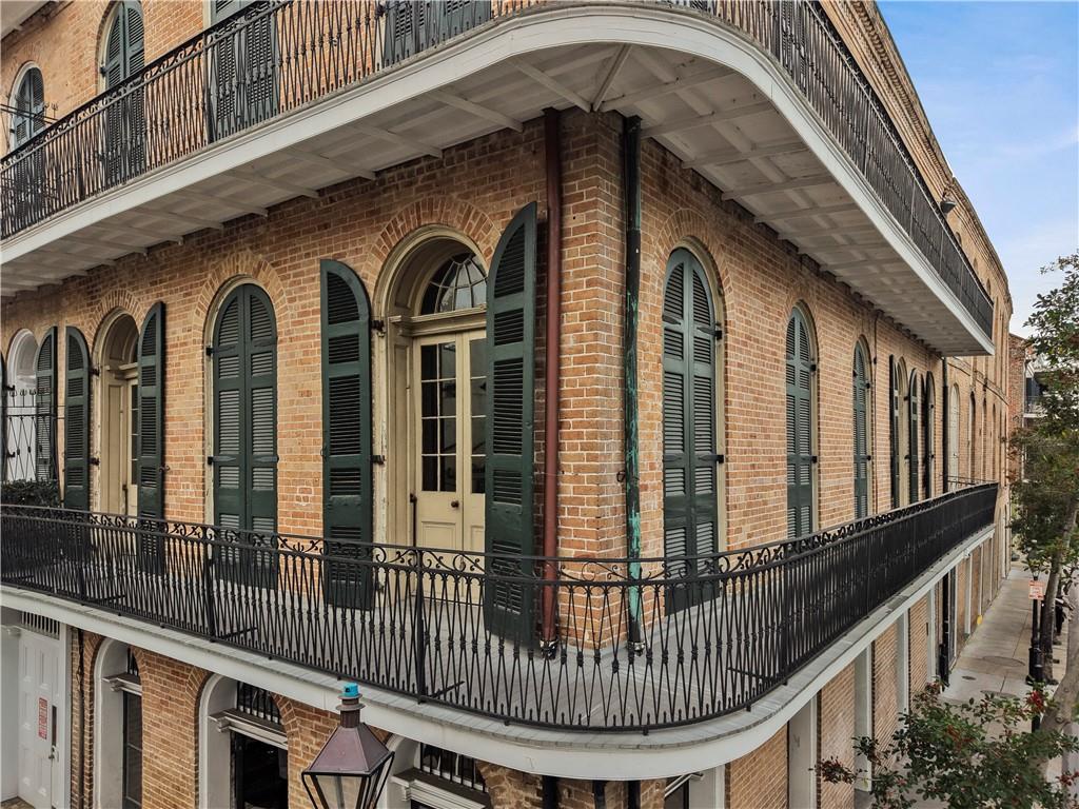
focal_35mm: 24
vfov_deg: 56.8
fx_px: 748
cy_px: 404
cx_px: 540
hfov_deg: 71.6
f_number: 1.8
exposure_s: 1/640
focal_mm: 8.67
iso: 400
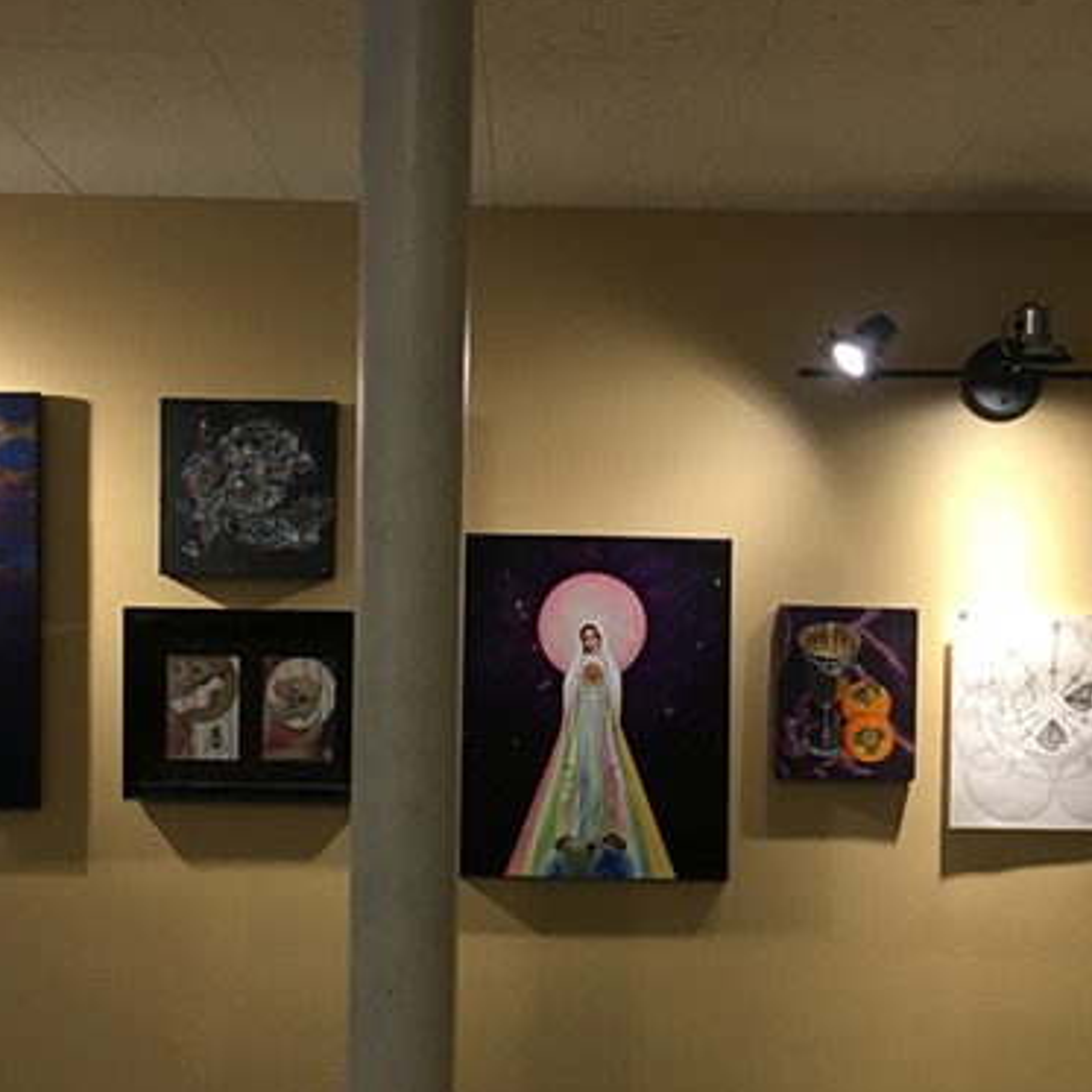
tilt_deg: -1.3
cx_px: 533
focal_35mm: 44
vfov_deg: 38.1
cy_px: 685
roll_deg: -0.9
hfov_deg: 38.3
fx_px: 1570
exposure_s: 1/30
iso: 64
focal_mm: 4.2
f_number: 2.2
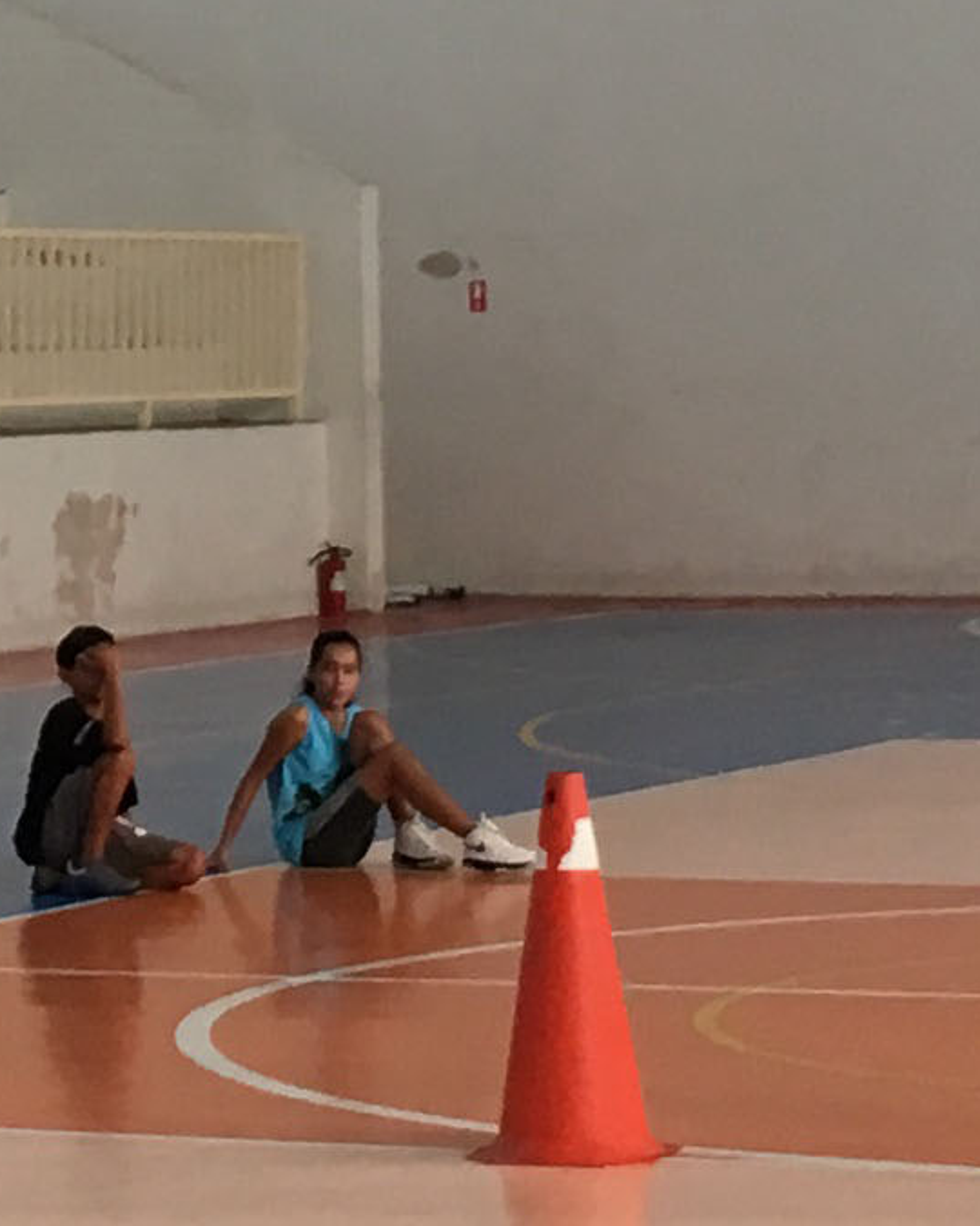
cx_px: -114
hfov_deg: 9.1
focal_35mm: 169
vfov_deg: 11.4
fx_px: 6127
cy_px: 213
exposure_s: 1/30
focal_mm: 4.15
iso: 32
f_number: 2.2
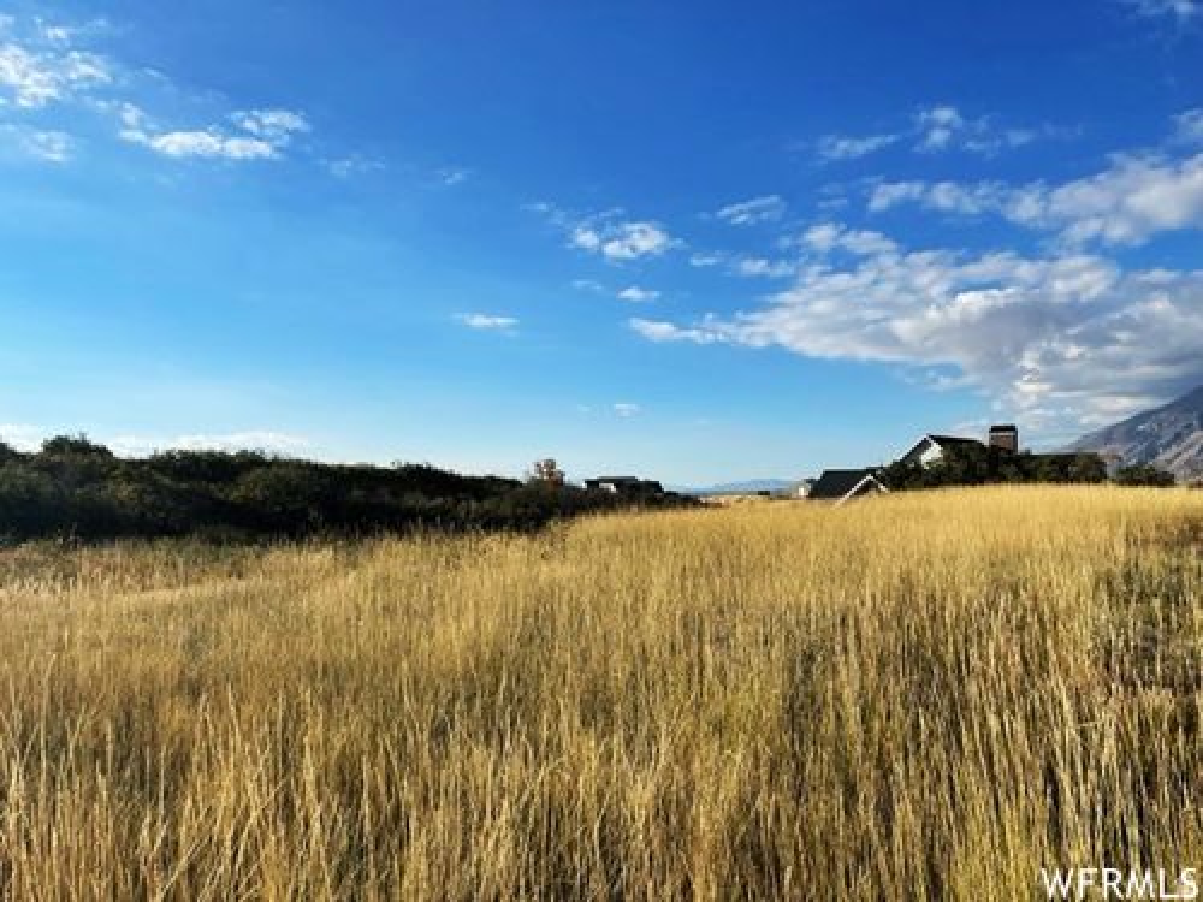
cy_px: 451
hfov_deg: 67.3
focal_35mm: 26
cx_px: 602
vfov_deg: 53.1
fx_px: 904
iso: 32
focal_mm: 5.1
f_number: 1.6
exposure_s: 1/4348
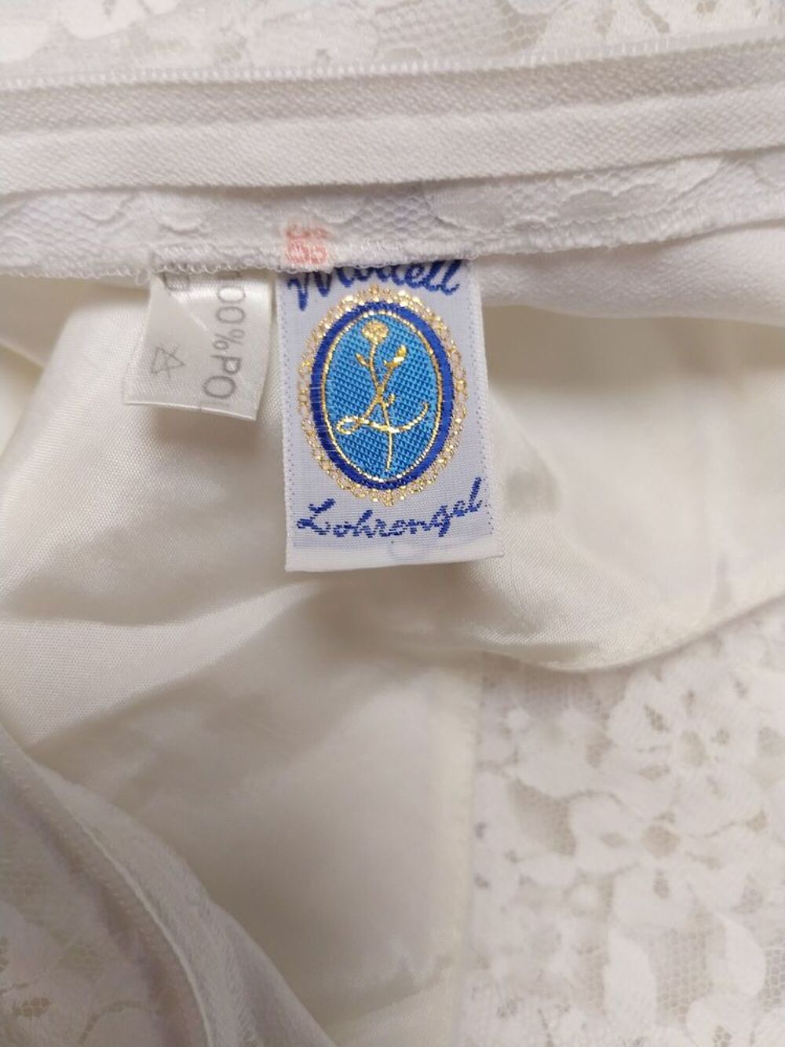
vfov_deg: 67.3
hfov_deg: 53.1
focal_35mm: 26
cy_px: 524
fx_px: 786
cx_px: 392
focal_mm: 4
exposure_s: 1/50
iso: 50
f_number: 1.8
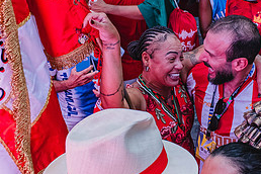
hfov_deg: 36.6
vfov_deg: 24.7
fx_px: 391
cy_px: 40
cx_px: 164
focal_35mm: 54
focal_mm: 16
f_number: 3.2
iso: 1600
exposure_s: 1/500
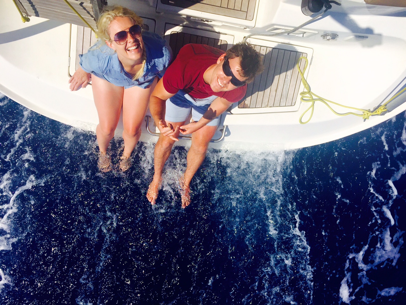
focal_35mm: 29
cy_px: 152
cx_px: 203
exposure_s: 1/4405
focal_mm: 4.15
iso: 32
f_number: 2.2
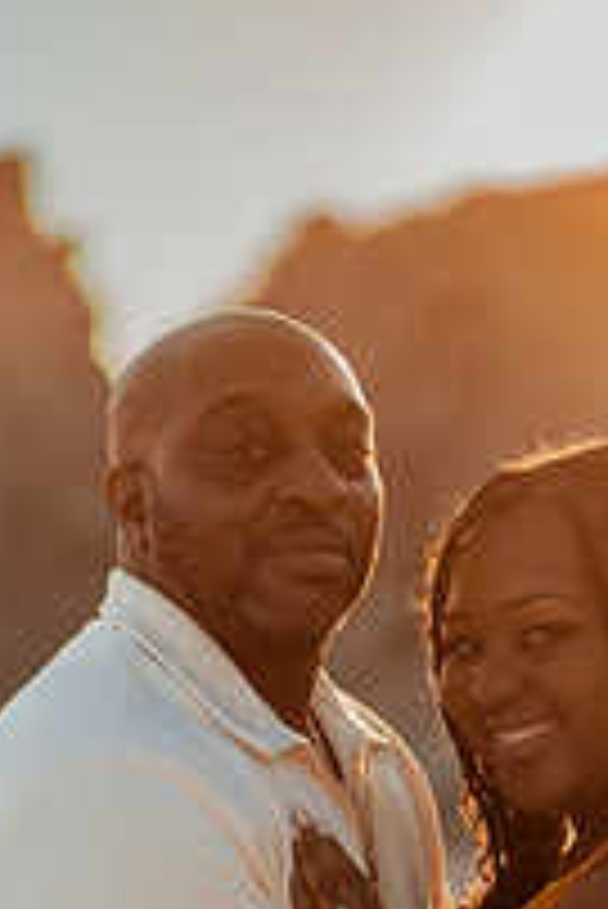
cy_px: 850
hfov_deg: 10.6
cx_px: 405
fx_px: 3262
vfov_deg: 15.7
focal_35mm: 129
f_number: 1.4
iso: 100
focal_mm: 58
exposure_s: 1/4000
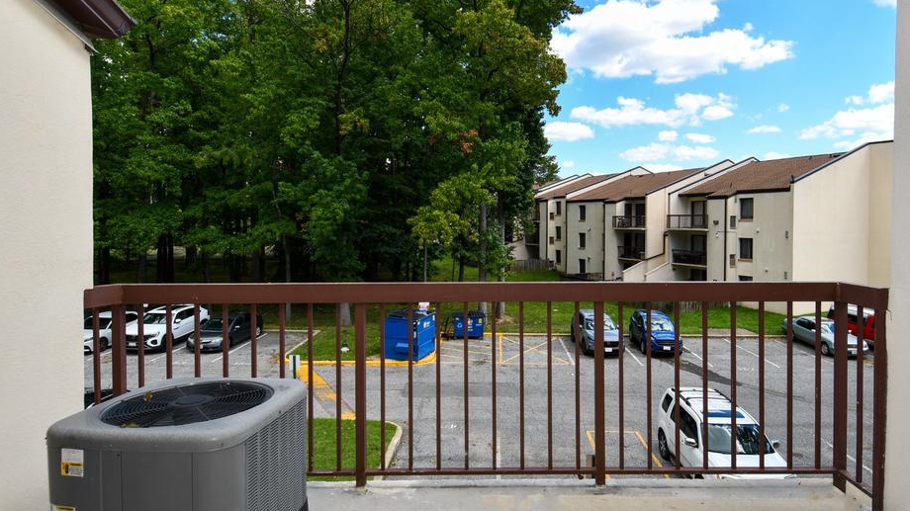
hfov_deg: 83.8
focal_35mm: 21
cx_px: 484
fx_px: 507
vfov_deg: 53.5
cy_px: 244
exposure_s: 1/200
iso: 100
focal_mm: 12
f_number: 7.1
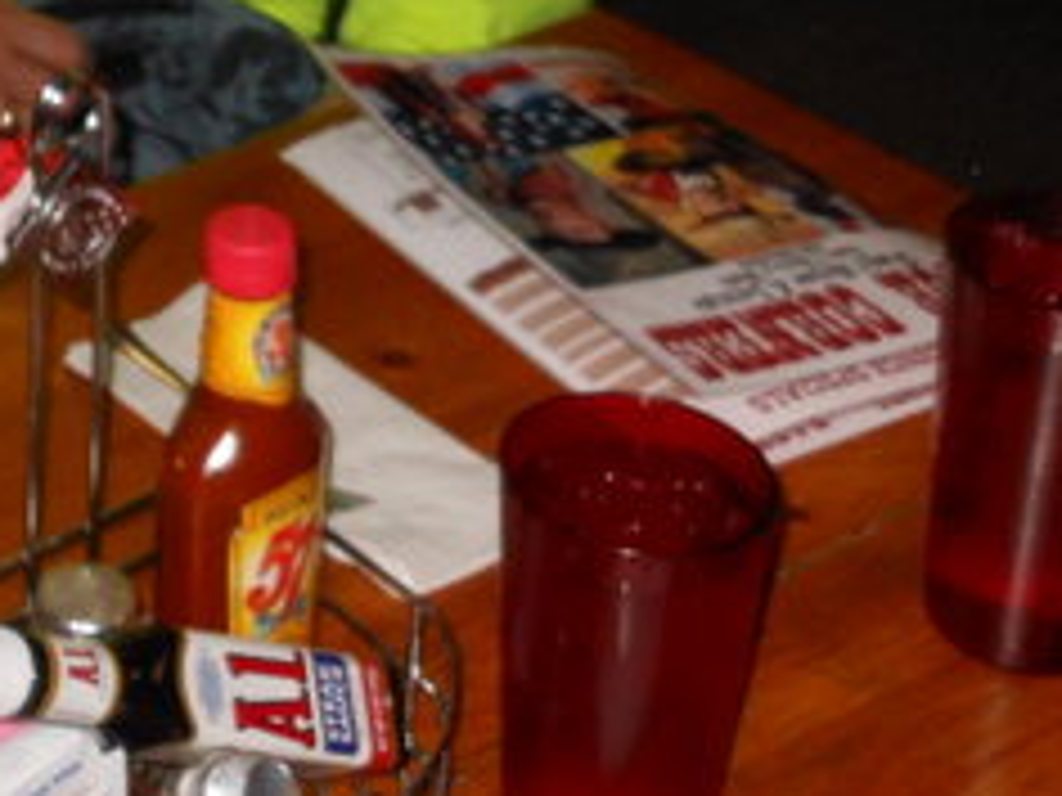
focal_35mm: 95
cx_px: -270
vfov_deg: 14.8
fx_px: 2915
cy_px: -274
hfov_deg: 19.3
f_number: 3.7
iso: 200
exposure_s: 1/25
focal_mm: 5
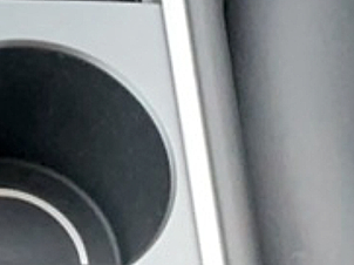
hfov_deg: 11.9
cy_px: -179
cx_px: -159
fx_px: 1625
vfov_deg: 9.0
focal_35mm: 159
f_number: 1.8
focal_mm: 3
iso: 125
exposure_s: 1/60
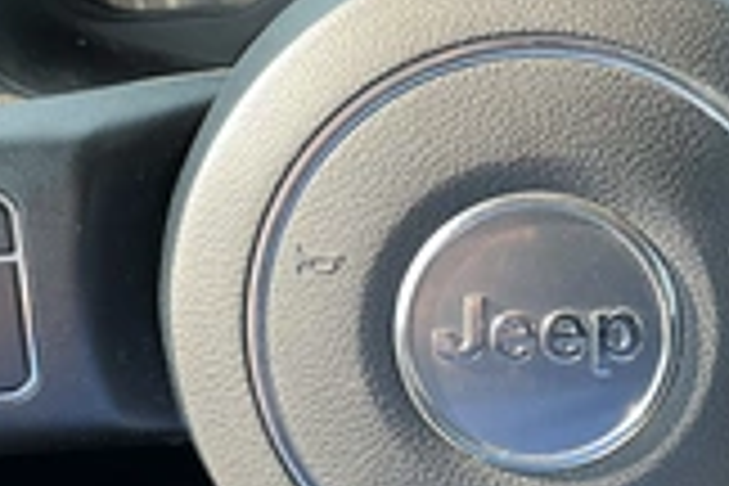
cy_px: 274
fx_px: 1458
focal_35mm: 72
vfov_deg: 18.9
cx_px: 526
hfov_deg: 27.8
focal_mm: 3
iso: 50
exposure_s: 1/122
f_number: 1.8
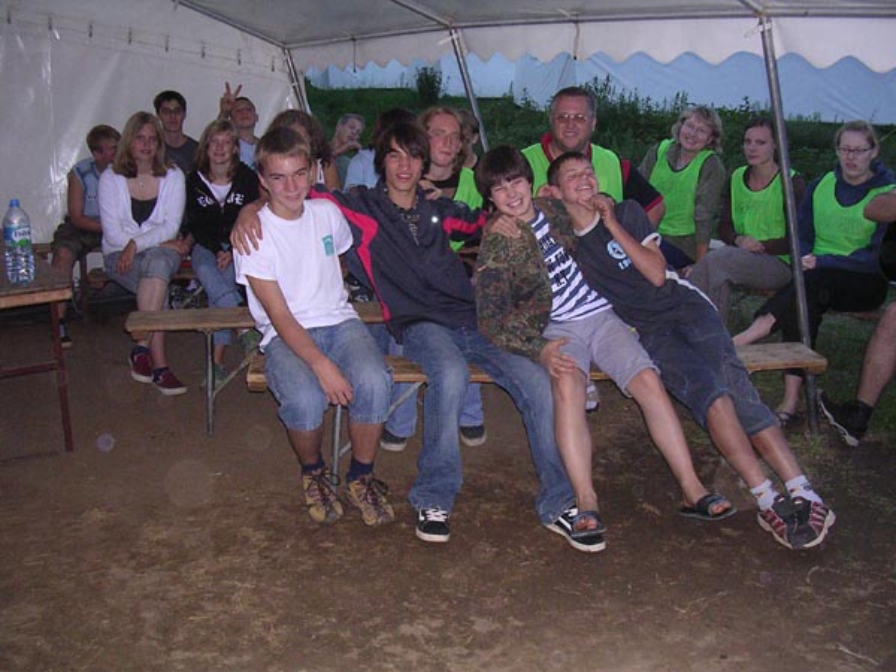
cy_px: 336
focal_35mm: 38
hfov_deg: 49.0
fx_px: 984
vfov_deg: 37.7
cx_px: 448
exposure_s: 1/60.1
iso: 400
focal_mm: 5.8
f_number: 2.8
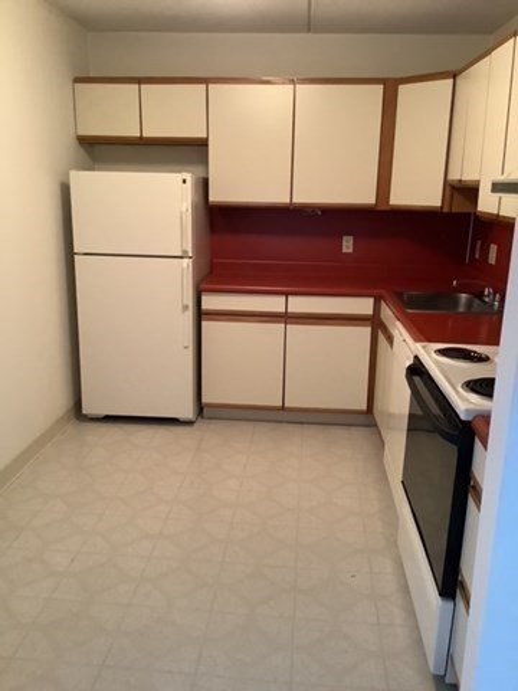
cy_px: 346
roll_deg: -2.1
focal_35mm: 31
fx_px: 619
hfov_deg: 45.4
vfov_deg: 58.4
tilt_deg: -14.3
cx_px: 259
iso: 400
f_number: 2.4
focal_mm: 3.3
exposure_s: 1/30
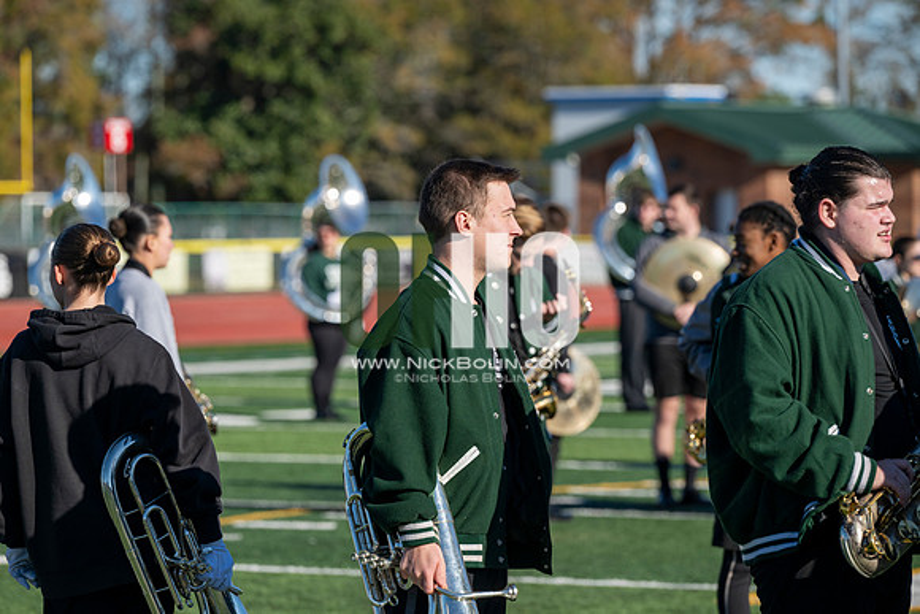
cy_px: 307
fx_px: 4729
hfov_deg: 11.1
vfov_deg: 7.4
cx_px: 460
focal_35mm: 185
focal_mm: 185
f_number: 5
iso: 250
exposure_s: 1/2000
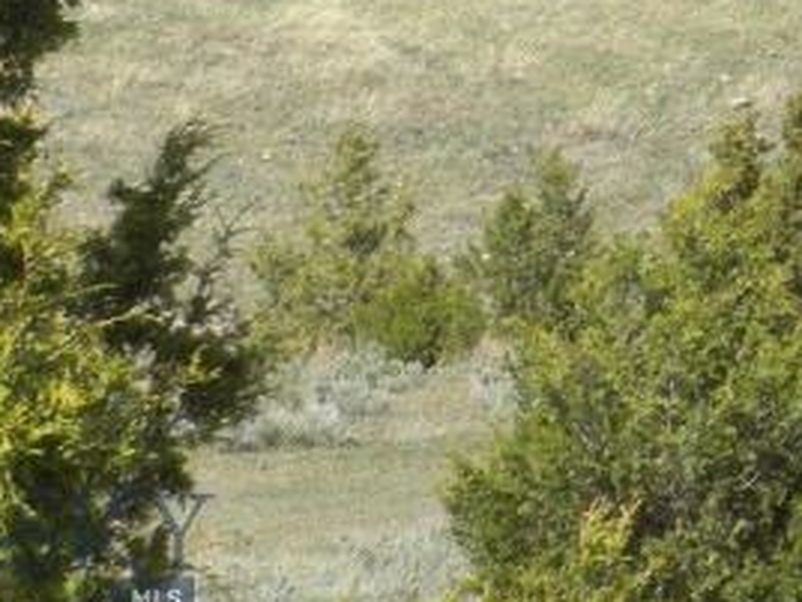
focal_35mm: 454
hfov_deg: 4.3
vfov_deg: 3.3
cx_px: 1164
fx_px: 10518
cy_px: -488
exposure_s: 1/333
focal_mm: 21
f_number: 5.1
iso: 64
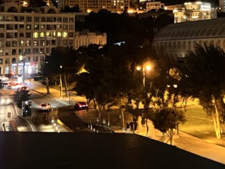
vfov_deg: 16.2
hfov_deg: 23.6
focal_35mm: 82
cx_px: 172
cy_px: -95
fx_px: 533
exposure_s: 1/25
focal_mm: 5.7
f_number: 1.5
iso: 800
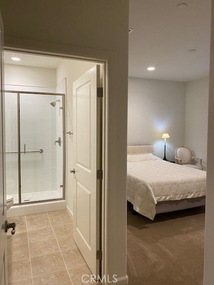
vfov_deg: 67.3
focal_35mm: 26
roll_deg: -0.2
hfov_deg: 53.1
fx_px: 214
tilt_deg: -2.3
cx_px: 107
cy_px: 142
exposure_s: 1/60
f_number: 1.8
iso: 100
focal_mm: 4.25
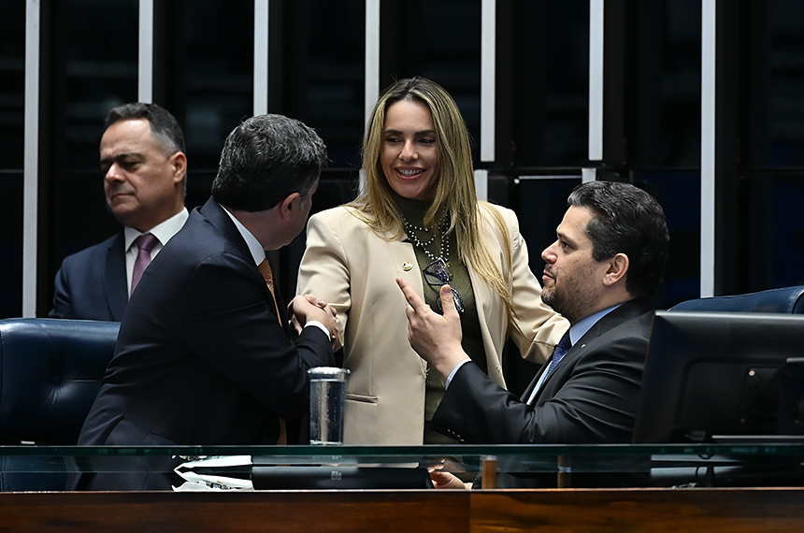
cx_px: 402
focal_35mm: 300
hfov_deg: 6.9
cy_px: 266
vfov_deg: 4.6
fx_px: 6688
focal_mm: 200
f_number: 2.8
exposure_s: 1/160
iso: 1000
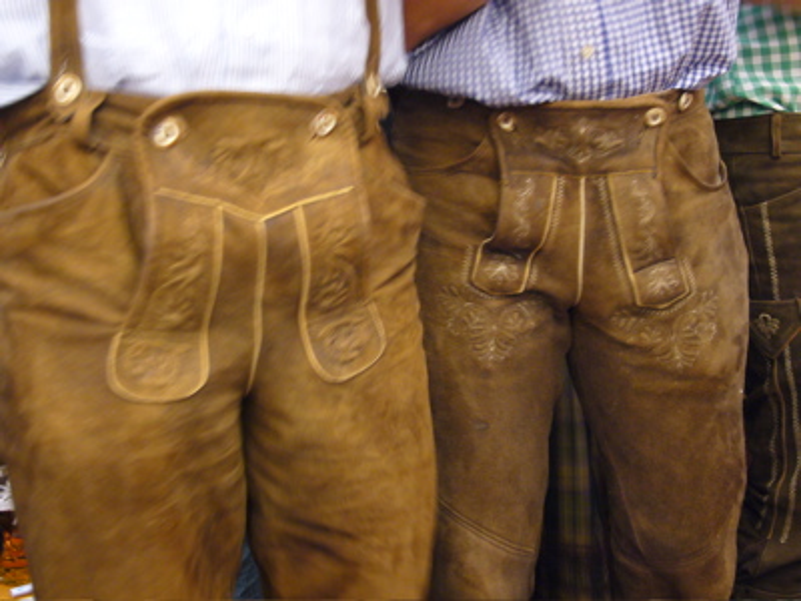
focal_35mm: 49
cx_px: 400
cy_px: 300
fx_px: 1134
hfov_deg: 38.9
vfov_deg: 29.7
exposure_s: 1/8
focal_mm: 8.1
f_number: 3.6
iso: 200
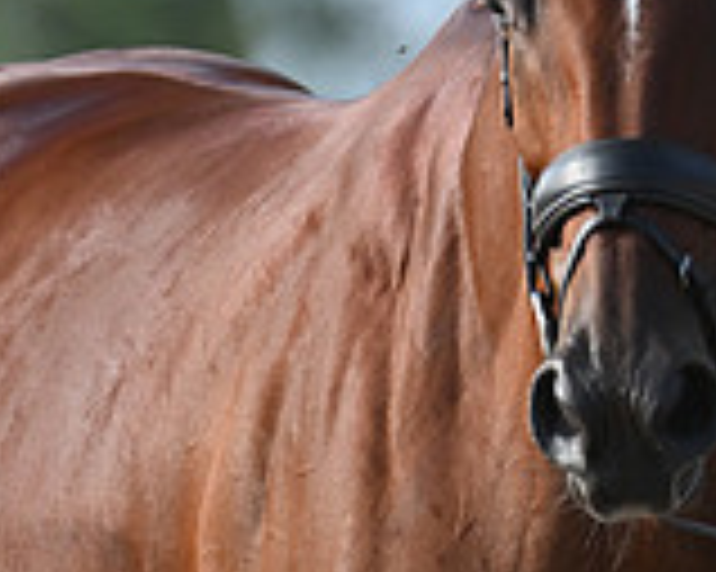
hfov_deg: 1.4
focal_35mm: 1368
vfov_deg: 1.1
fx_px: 28971
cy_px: -56
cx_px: 1243
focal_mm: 400
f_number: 5
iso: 800
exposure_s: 1/1600
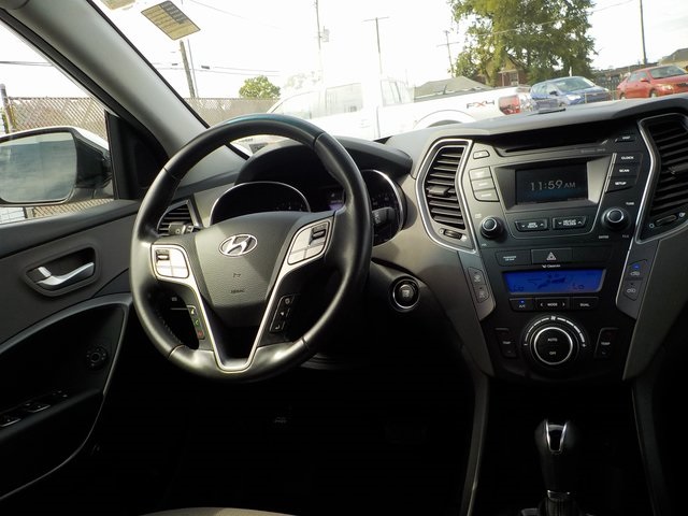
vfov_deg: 46.8
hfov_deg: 60.0
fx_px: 596
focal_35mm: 30
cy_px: 258
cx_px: 344
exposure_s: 1/320
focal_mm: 4.1
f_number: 3.3
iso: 125
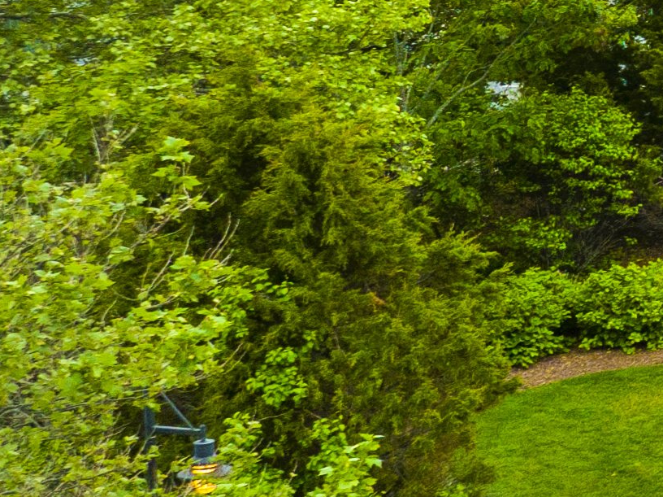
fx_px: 2967
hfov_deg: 10.1
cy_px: -54
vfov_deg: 9.5
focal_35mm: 155
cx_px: 1852
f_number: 2.8
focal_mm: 12.29
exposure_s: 1/50
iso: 120
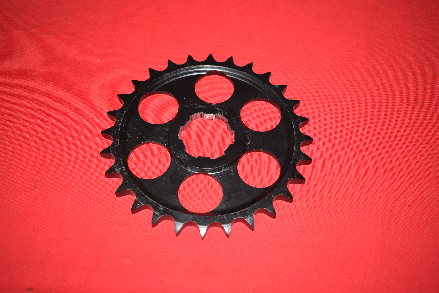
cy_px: 146
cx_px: 220
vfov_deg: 33.1
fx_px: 494
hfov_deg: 47.9
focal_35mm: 40
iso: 400
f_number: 5
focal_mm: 27
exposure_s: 1/200
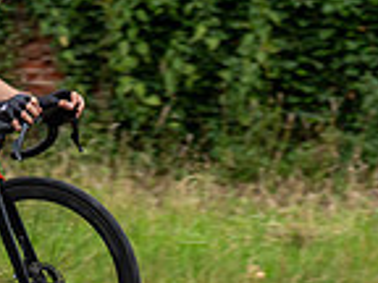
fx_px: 3298
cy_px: 9
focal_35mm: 302
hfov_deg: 6.5
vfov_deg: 4.9
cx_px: -155
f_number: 3.2
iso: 1000
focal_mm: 78
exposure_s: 1/640
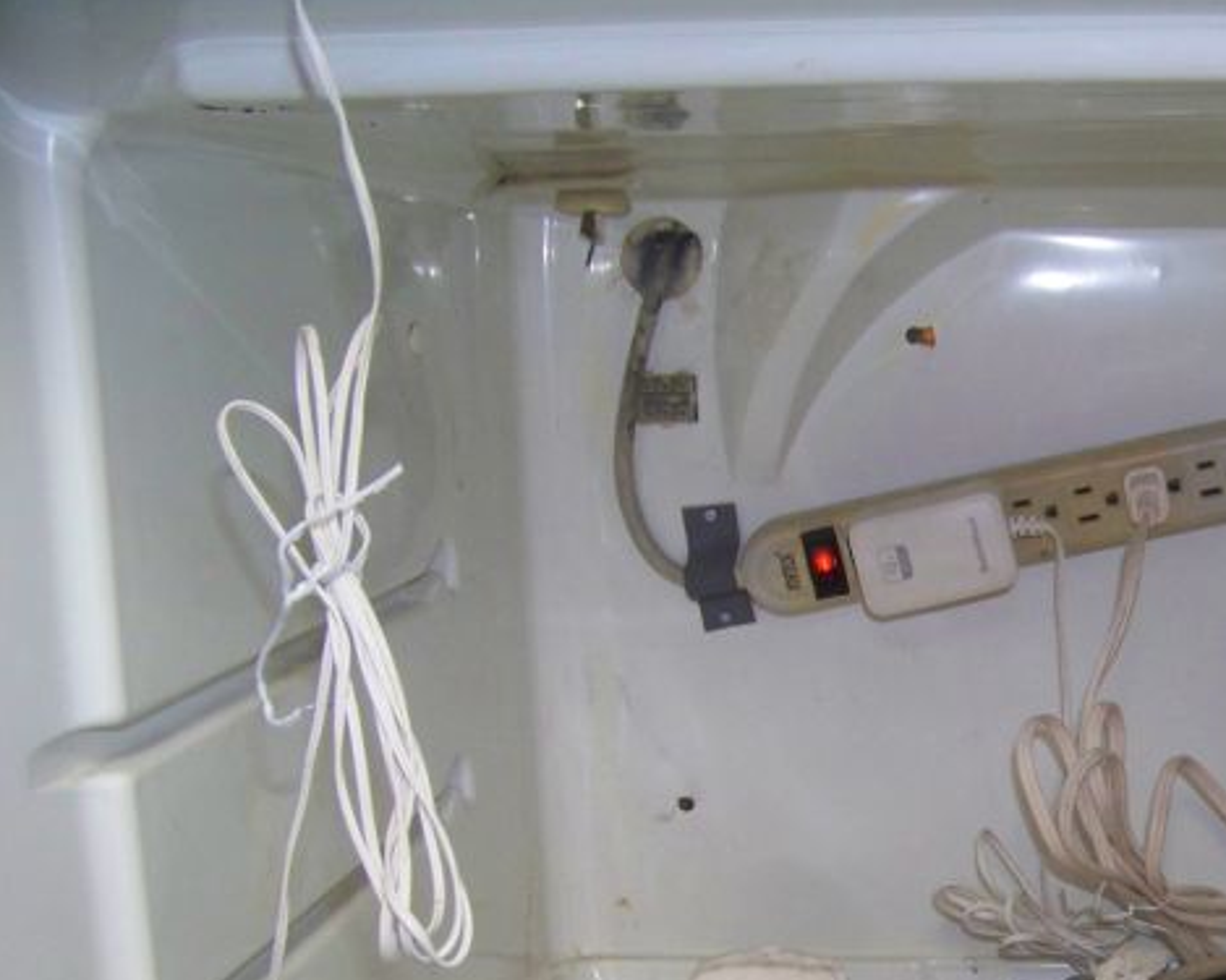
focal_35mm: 60
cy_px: 779
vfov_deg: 25.0
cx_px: 1040
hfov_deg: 30.4
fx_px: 2177
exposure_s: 1/30
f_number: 2.8
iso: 200
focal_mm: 5.85
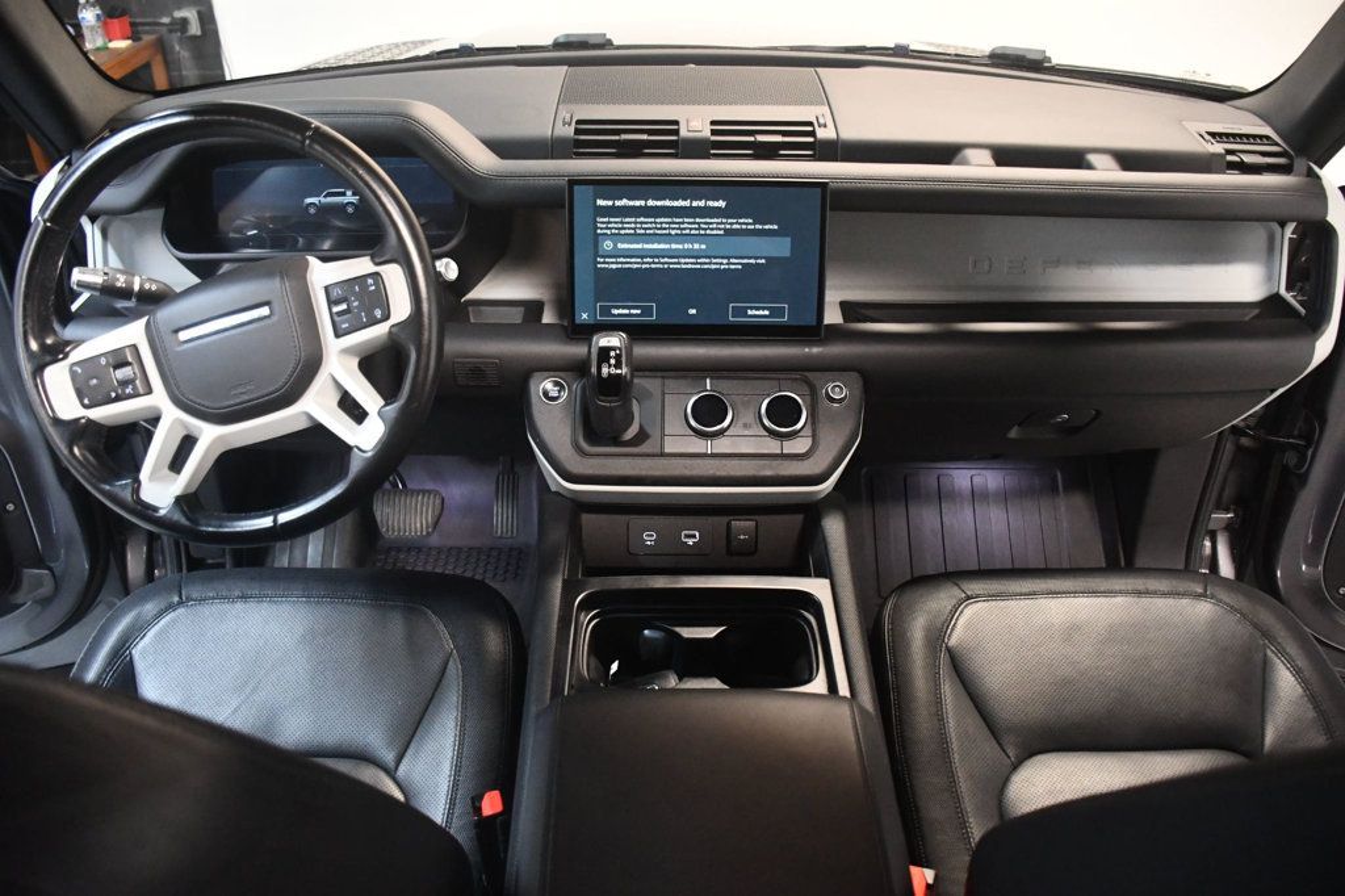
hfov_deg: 67.4
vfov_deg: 47.9
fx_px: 1008
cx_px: 672
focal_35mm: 27
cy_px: 448
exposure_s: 1/60
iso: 4500
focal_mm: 18
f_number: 3.5
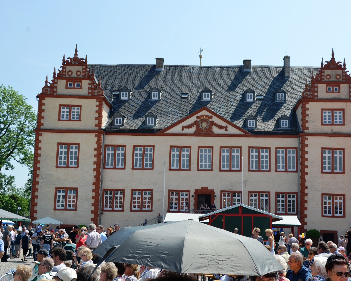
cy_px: 140
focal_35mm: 51
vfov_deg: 29.7
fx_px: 530
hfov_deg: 36.6
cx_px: 196
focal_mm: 30
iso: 110
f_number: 8
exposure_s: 1/250
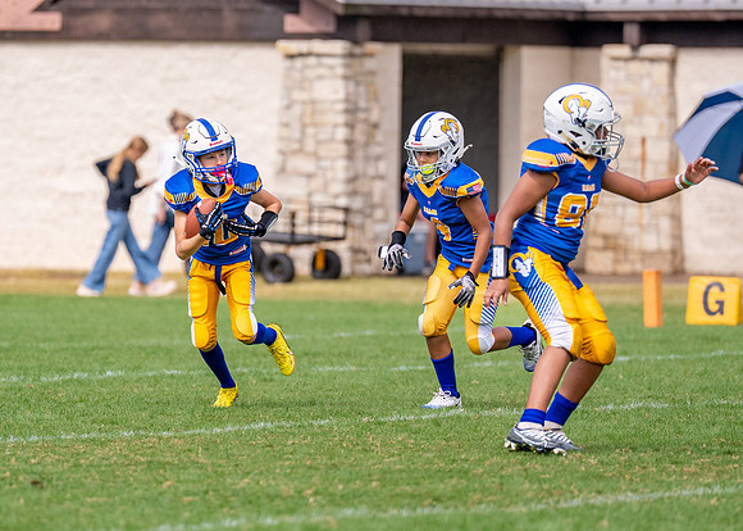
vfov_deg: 3.8
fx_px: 7988
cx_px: 308
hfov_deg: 5.3
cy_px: 241
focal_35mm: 379
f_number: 2.8
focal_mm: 200
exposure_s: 1/5000
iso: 250
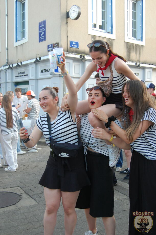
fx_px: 254
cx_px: 78
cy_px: 118
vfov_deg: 49.6
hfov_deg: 34.1
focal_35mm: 39
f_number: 4.5
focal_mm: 26
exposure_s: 1/80
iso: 400
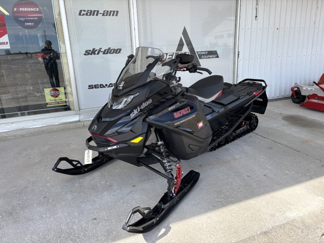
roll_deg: +1.6
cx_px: 162
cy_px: 122
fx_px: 243
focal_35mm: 26
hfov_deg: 67.3
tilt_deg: -17.2
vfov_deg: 53.1
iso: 50
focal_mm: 5.96
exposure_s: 1/910
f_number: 1.6
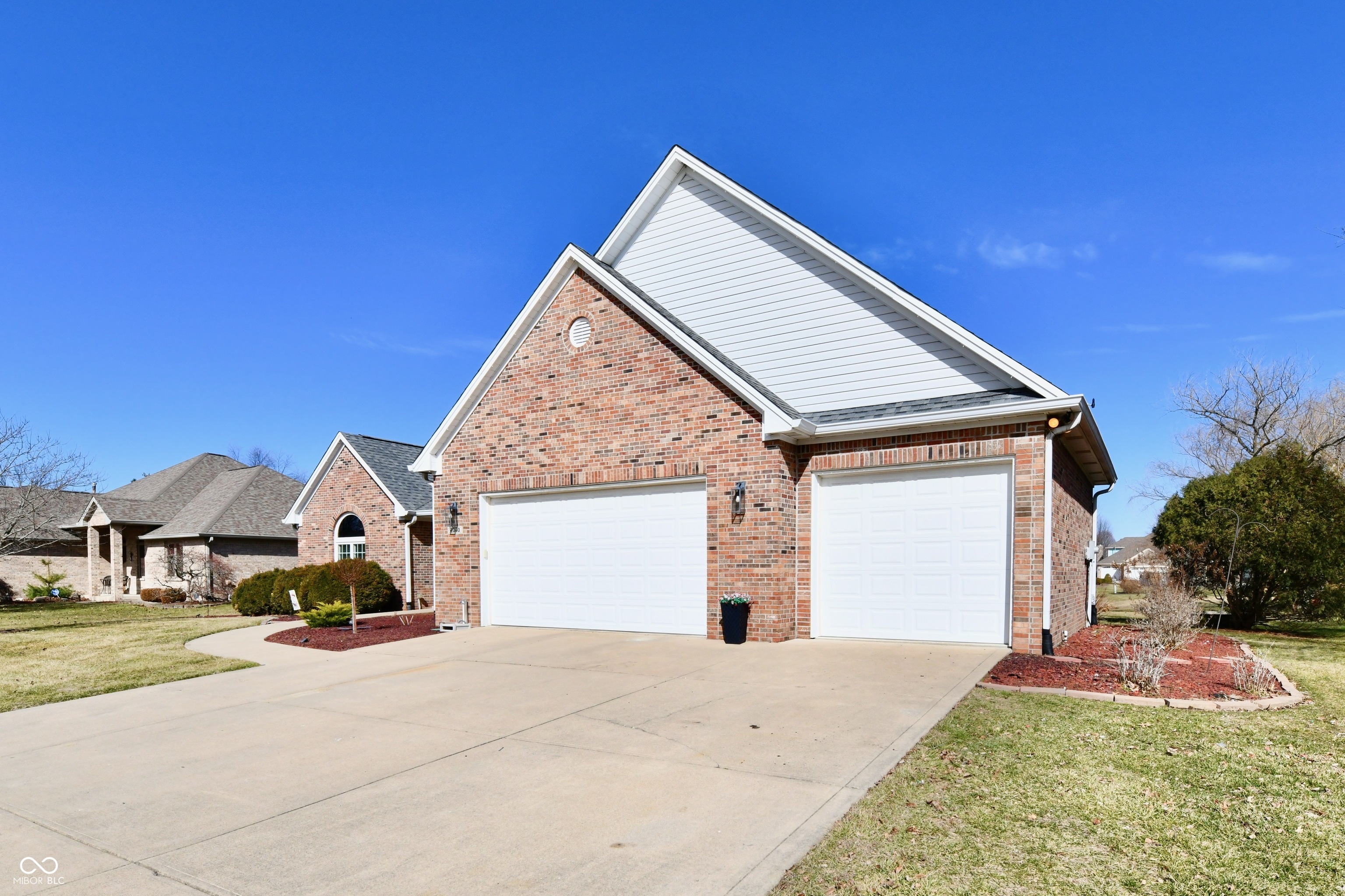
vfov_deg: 81.2
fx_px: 523
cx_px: 672
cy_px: 448
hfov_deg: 104.3
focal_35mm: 14
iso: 640
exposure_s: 1/800
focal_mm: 14
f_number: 14
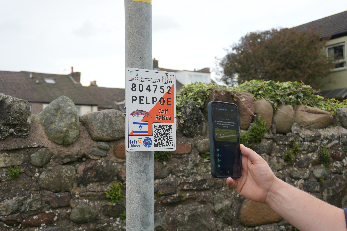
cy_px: 116
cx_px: 174
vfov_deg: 30.8
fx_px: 419
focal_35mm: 44
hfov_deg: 45.0
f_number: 5
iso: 100
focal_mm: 29
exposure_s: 1/200
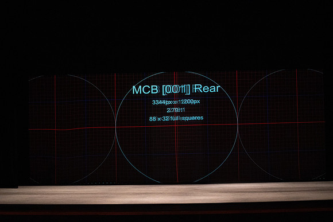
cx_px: 166
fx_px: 648
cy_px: 111
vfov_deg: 19.5
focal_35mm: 70
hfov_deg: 28.8
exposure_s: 1/250
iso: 6400
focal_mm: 70
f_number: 5
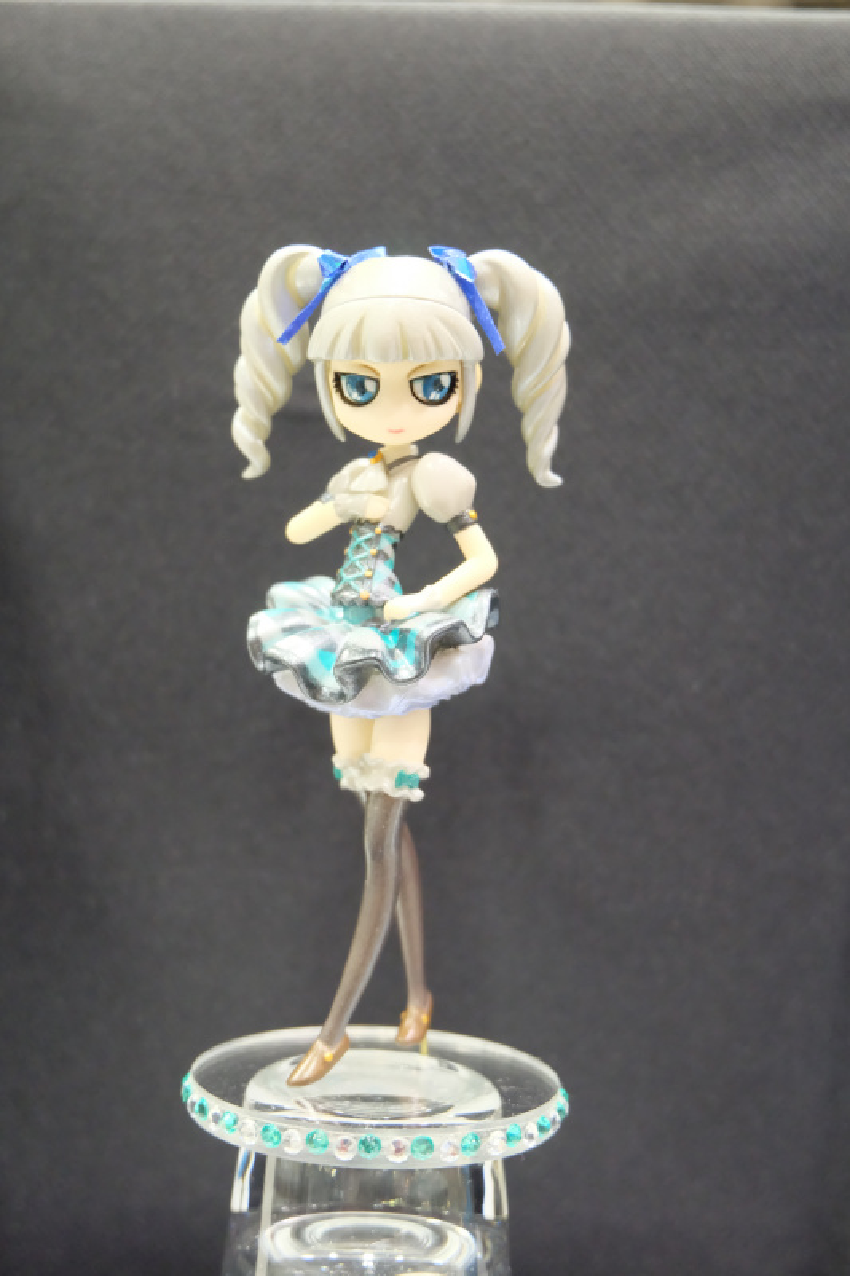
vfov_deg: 44.5
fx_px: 1559
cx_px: 425
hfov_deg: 30.5
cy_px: 638
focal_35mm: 44
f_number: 4.7
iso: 3200
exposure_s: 1/20
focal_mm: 29.5
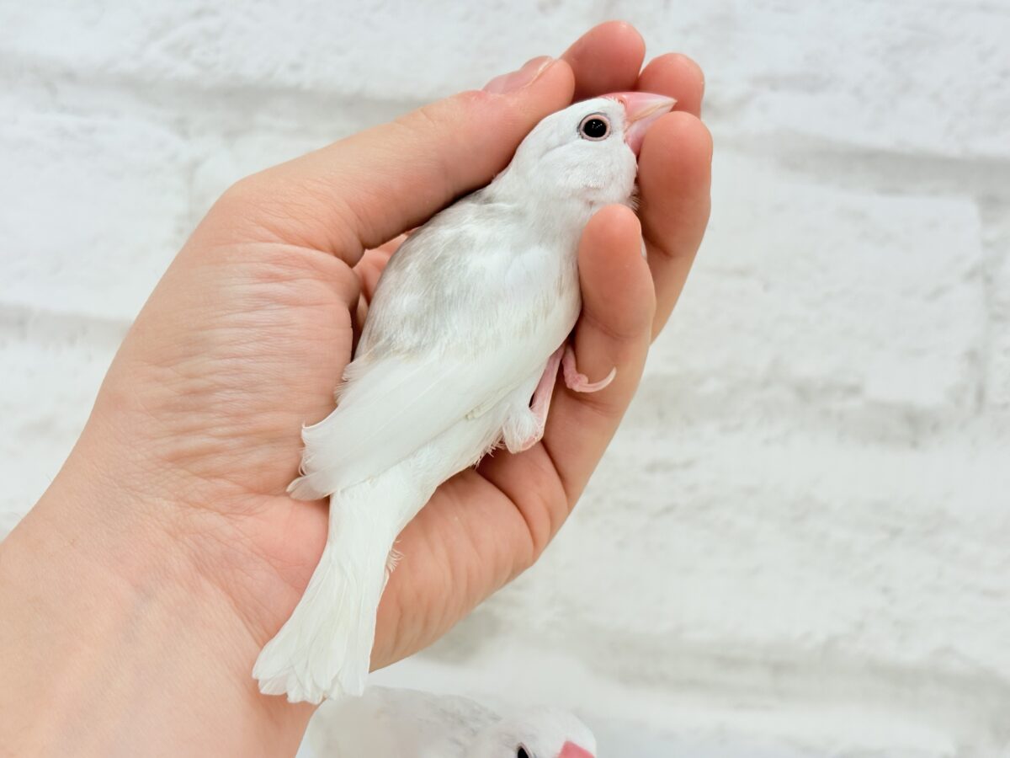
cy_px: 379
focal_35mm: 52
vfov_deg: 28.0
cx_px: 505
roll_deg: -4.4
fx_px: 1517
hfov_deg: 36.8
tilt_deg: -5.0
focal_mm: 5.96
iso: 64
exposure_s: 1/100
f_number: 1.6
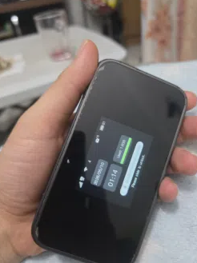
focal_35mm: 28
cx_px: 105
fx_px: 213
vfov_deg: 63.5
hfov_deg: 49.6
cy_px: 138
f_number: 1.7
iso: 640
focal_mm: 6.3
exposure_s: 1/100
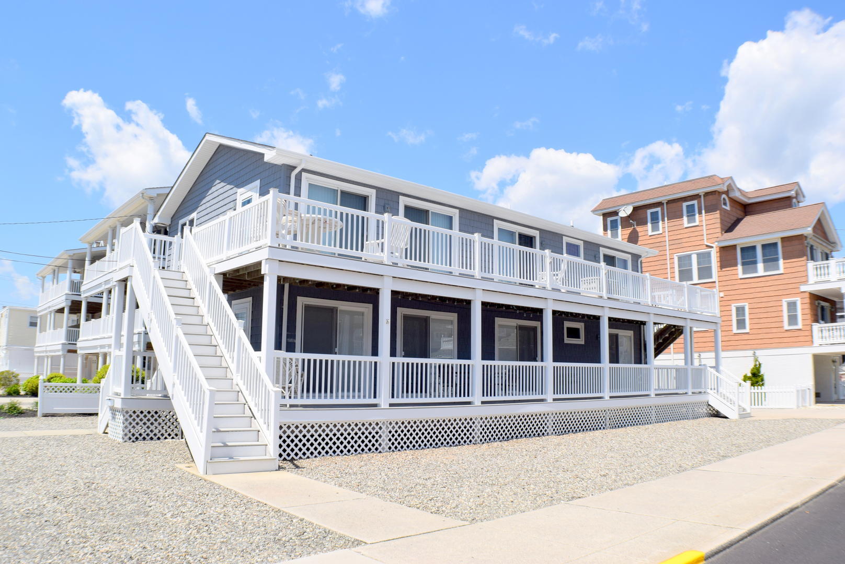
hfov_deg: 53.1
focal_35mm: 36
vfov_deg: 36.9
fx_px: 846
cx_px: 422
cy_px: 282
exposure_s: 1/500
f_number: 11
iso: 200
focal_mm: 24
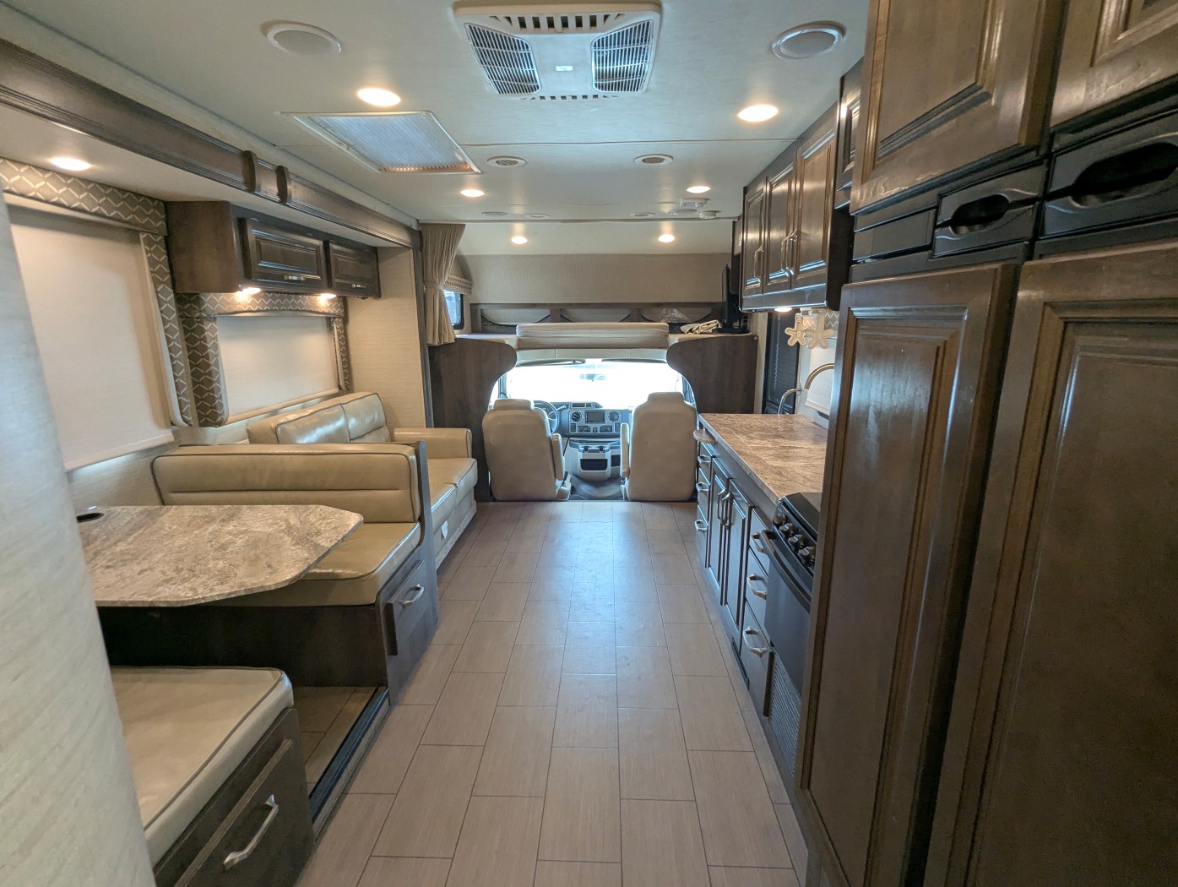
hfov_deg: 94.4
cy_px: 444
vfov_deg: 78.2
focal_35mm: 16
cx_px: 589
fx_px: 545
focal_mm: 2.35
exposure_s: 1/68.2
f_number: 2.2
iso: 174
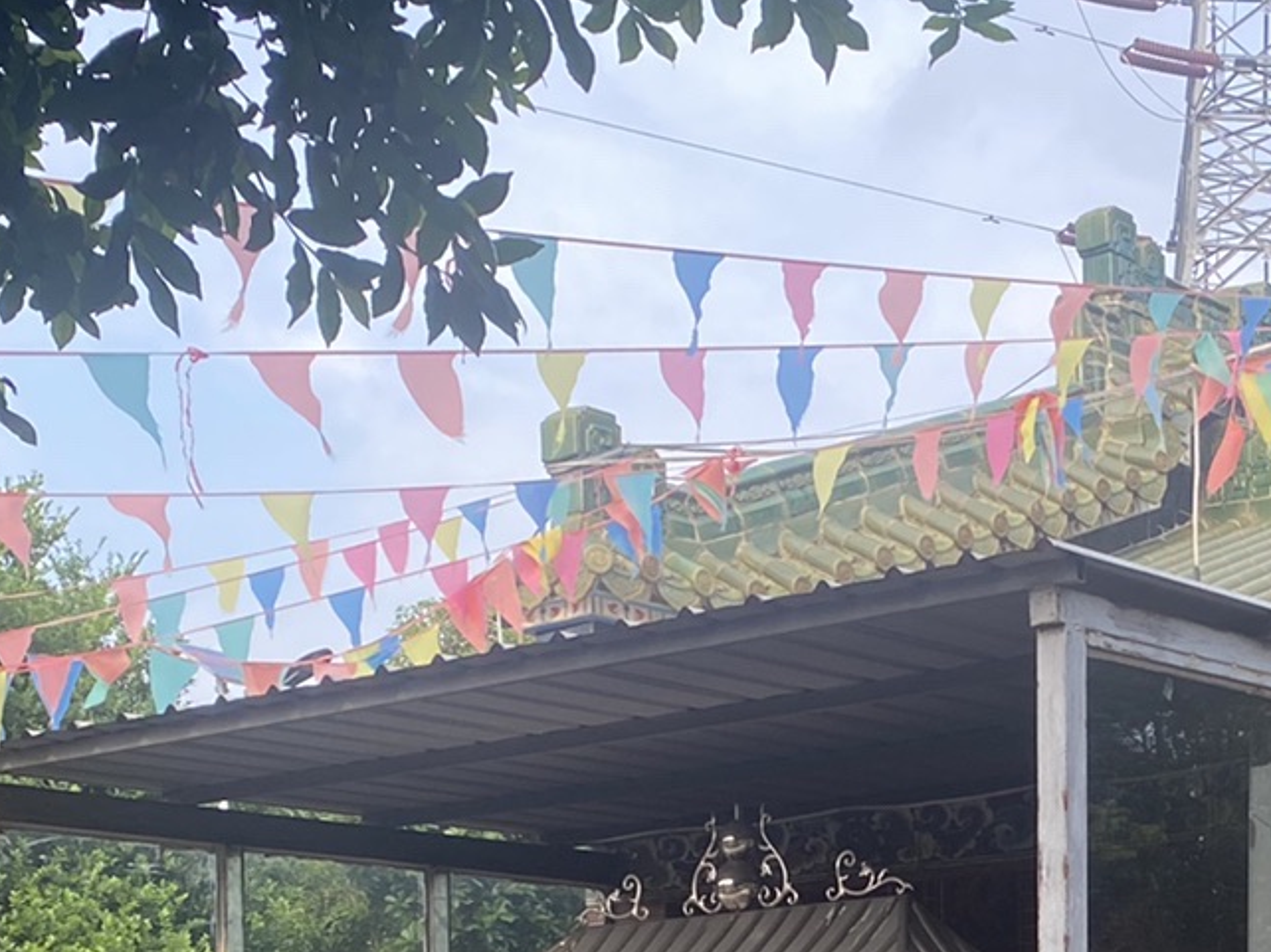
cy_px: 1381
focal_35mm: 81
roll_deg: -0.9
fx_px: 2973
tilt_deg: +0.2
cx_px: 1225
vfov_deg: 16.7
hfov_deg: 23.3
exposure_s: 1/138
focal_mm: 4.25
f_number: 1.8
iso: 32
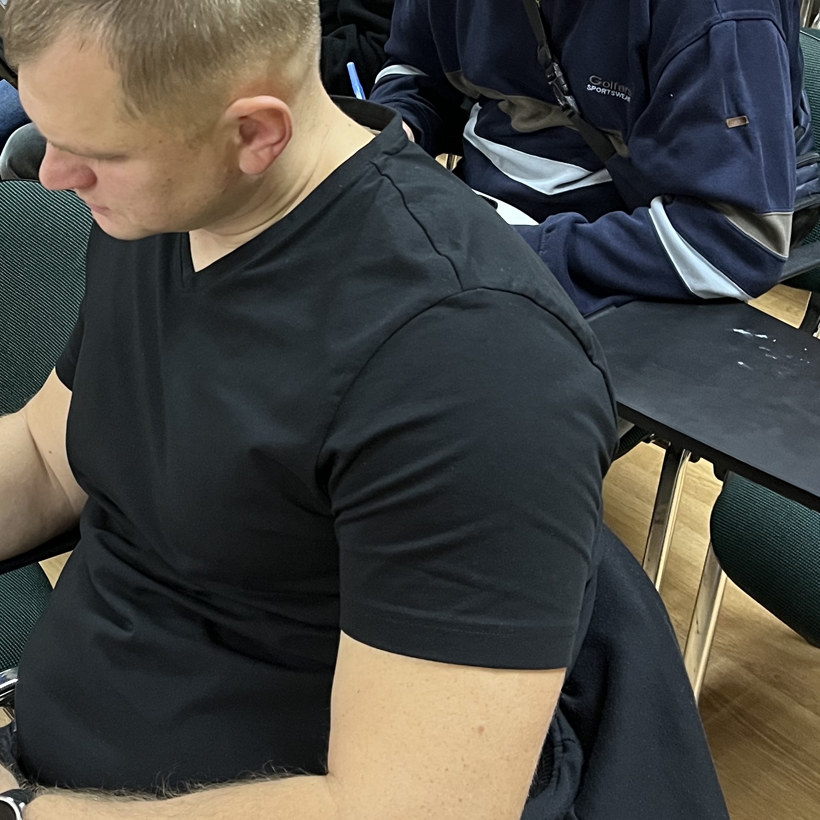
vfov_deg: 29.2
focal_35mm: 57
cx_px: 184
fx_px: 1528
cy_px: 133
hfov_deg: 29.5
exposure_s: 1/33
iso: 400
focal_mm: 5.1
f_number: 1.6
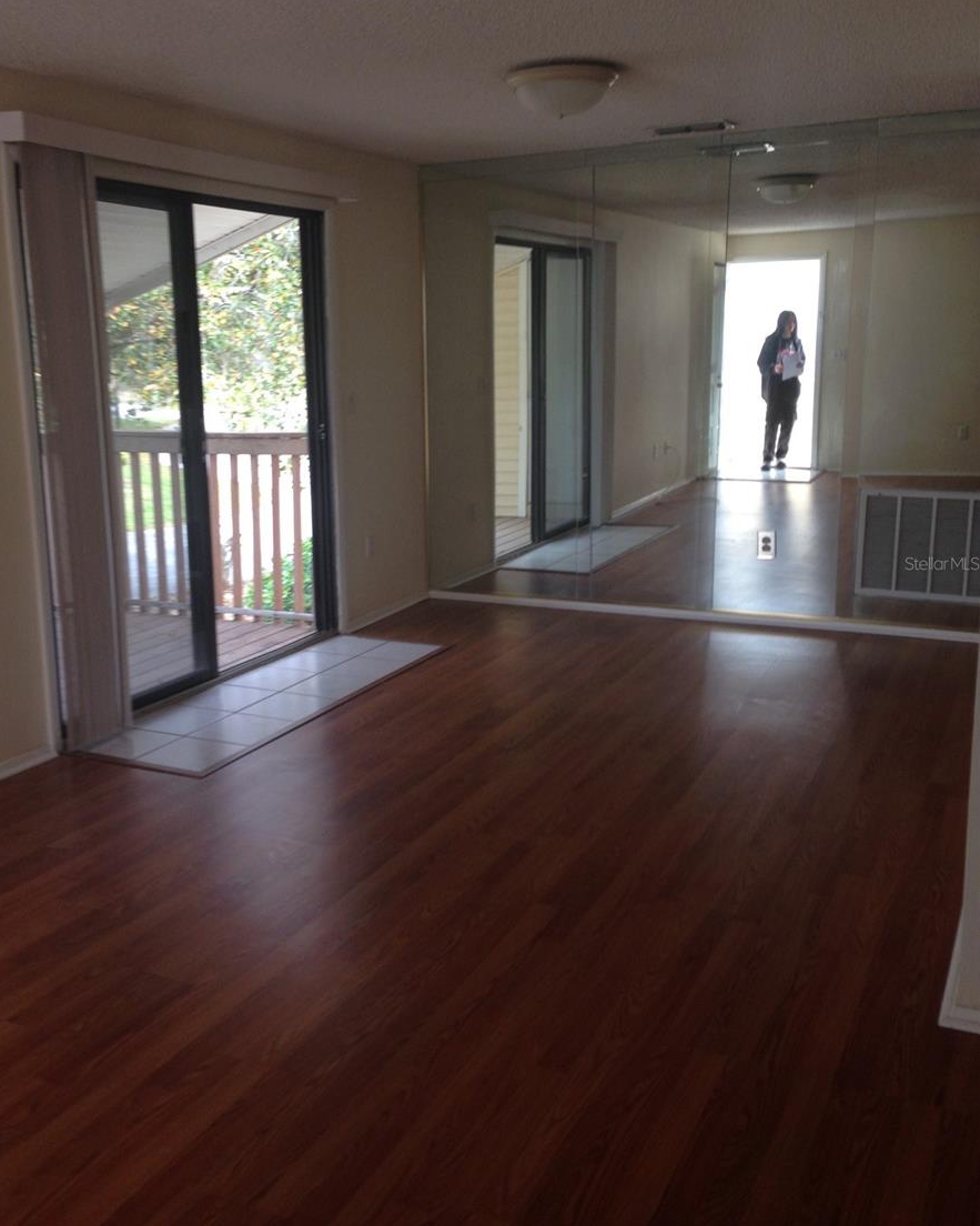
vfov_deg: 51.5
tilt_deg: -12.0
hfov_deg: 42.2
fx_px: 1269
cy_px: 563
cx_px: 484
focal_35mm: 35
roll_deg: +0.7
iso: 50
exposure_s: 1/120
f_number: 2.4
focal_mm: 4.12
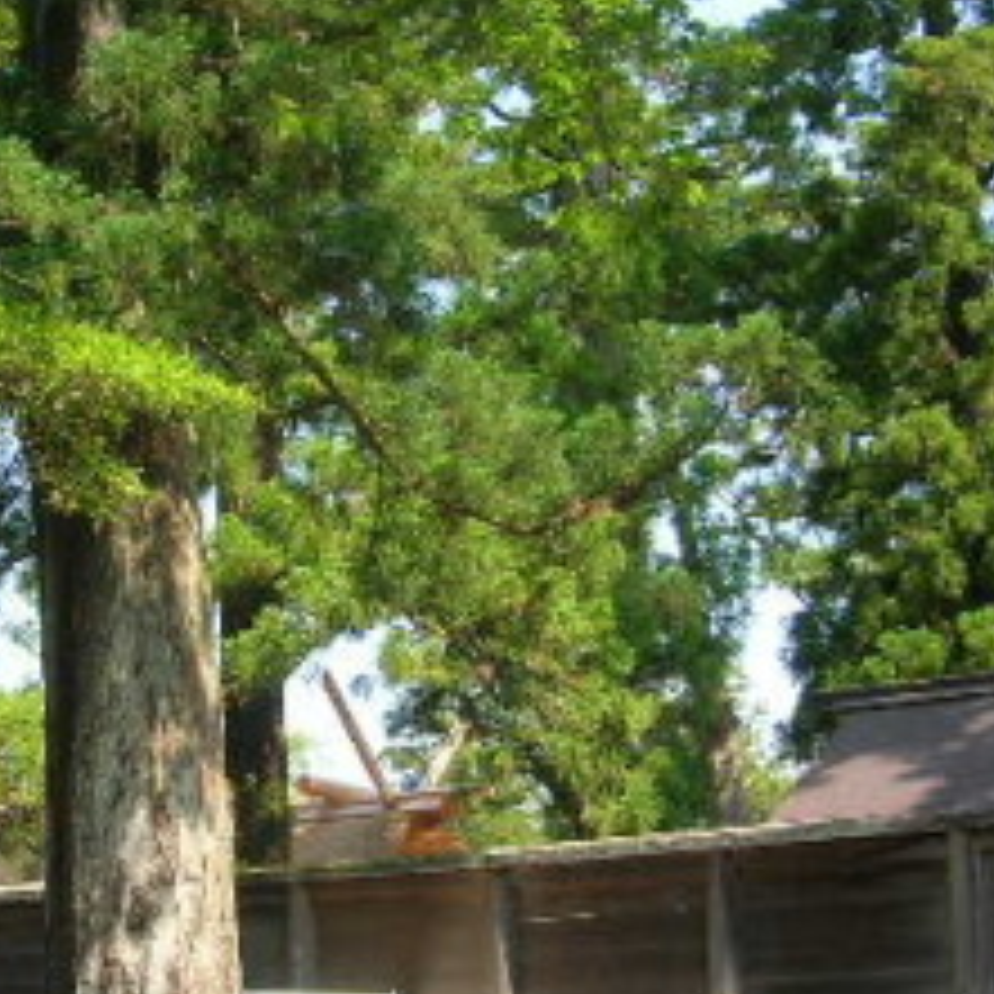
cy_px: 573
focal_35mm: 68
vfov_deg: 25.3
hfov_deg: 25.1
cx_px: 270
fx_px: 2209
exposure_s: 1/102
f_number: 4.9
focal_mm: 5.7
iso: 50
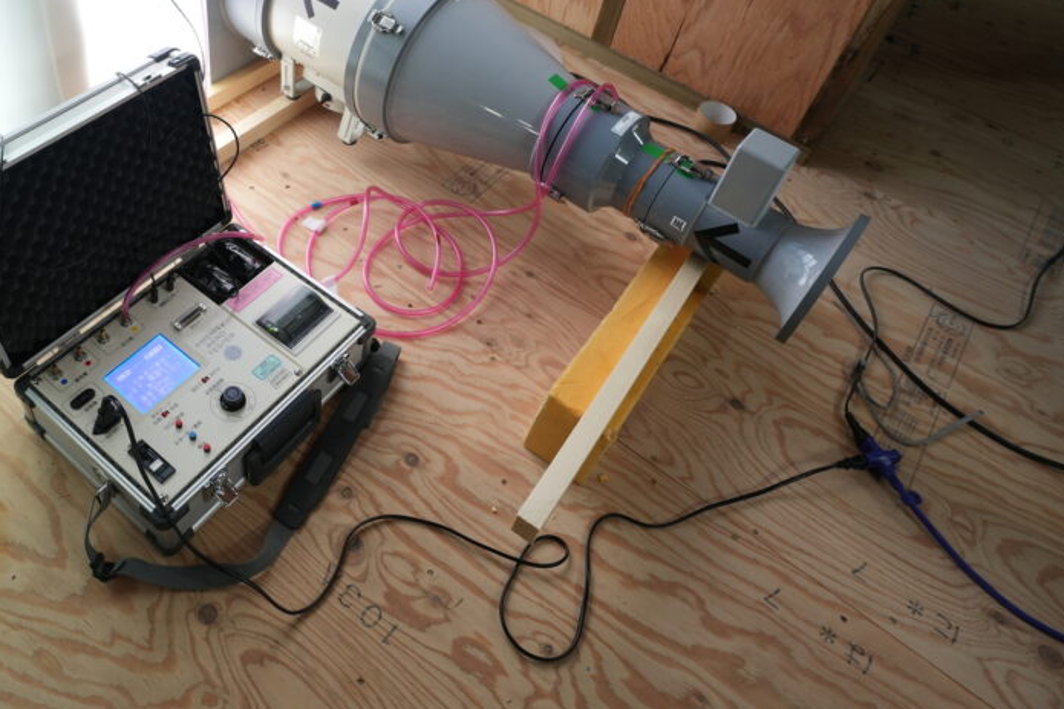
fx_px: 845
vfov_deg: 44.6
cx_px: 364
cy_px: 212
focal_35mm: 29
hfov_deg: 63.0
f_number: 4.5
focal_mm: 19.4
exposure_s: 1/100
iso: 640
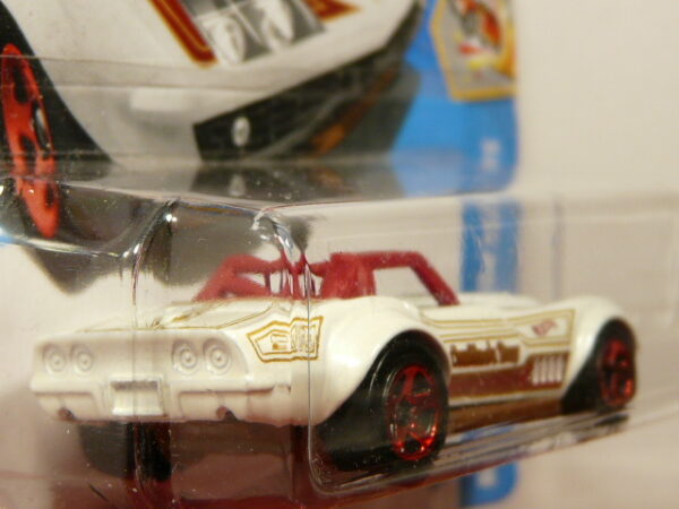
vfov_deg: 14.1
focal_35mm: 105
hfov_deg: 18.7
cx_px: 340
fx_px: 2060
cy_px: 254
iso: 100
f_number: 3.2
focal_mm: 10.8
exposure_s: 1/60
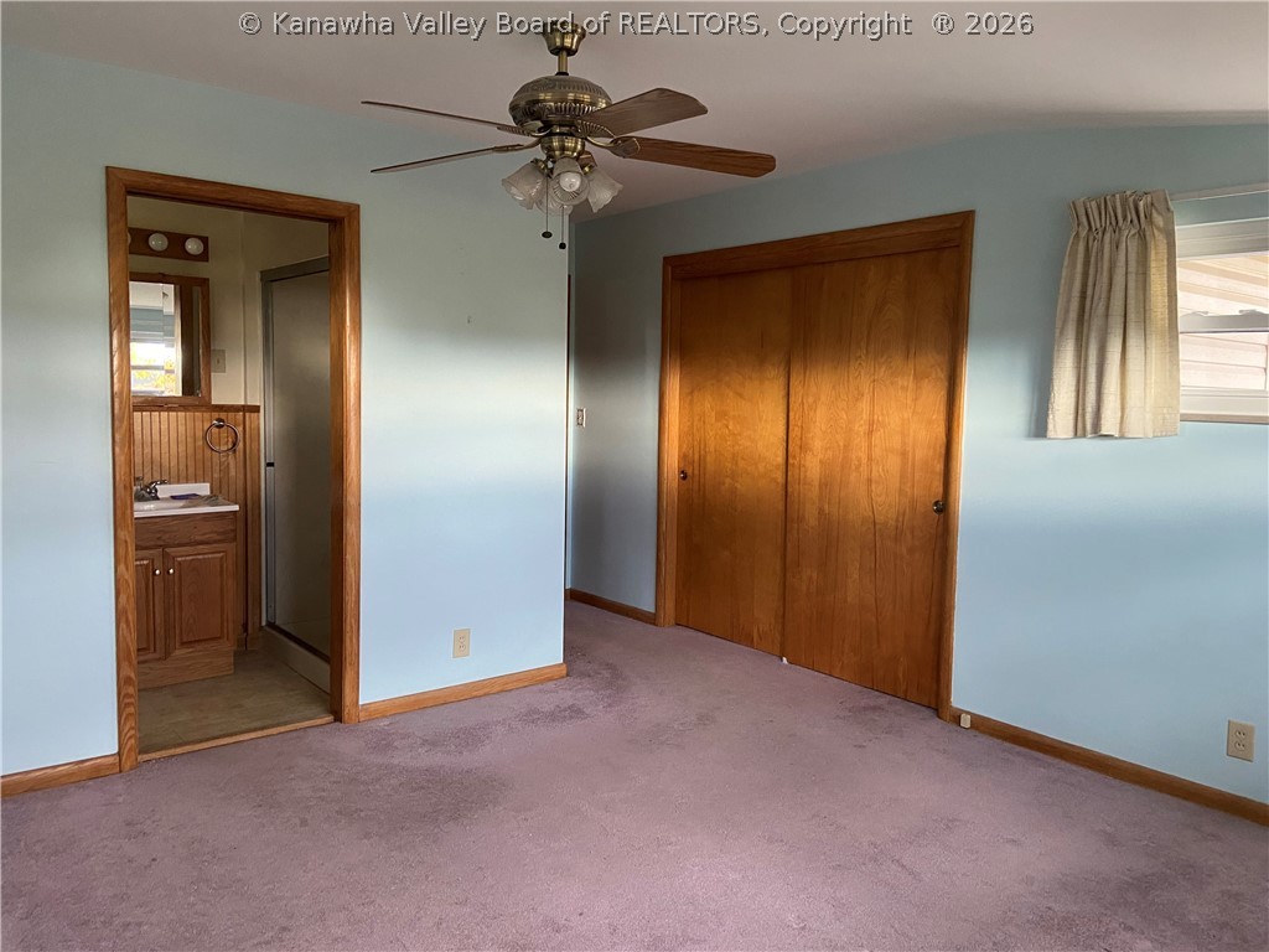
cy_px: 476
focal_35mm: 26
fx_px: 953
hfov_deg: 67.3
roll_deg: -1.2
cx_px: 634
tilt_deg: -4.8
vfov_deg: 53.1
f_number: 1.8
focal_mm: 4.25
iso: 320
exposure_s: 1/60
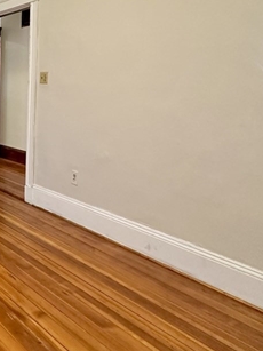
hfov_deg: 35.0
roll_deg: -0.4
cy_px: 94
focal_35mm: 35
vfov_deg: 50.8
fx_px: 355
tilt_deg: -0.9
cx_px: -26
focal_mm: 2.22
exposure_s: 1/60
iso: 400
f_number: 2.2
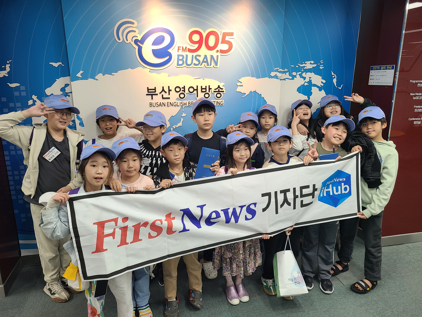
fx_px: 317
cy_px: 158
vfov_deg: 53.1
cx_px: 211
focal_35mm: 26
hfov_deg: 67.3
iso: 80
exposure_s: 1/60
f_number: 1.8
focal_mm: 5.4
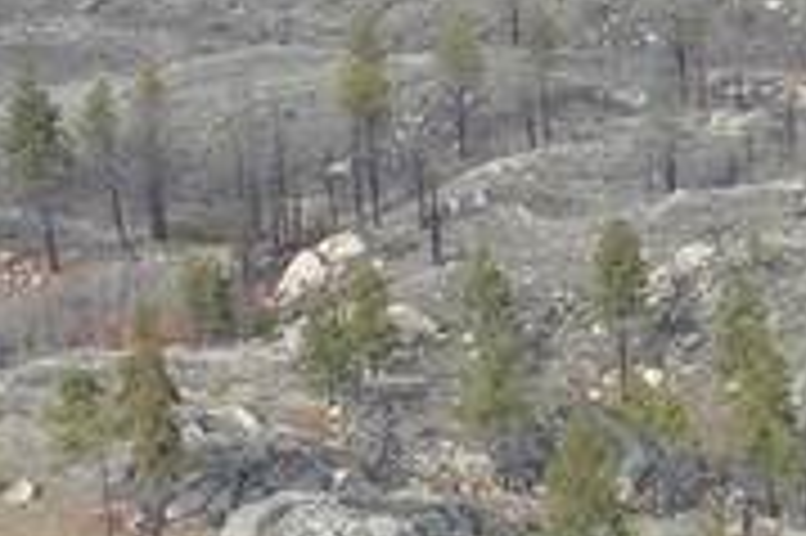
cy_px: 381
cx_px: 1720
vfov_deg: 6.9
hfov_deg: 9.5
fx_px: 4474
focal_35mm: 200
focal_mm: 10.26
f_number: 5
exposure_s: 1/240
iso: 100
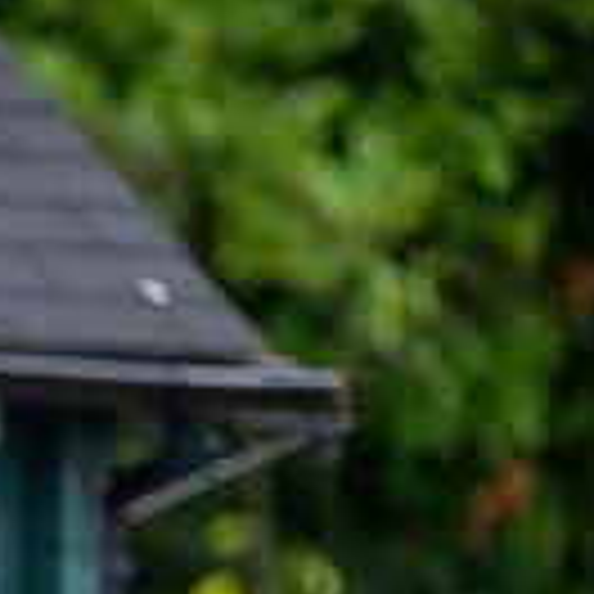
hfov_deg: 1.6
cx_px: -666
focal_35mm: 1122
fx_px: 21782
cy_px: 862
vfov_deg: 1.6
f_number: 4
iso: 500
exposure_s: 1/800
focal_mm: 300
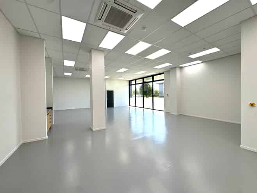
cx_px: 128
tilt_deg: +0.2
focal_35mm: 14
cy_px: 96
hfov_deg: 102.1
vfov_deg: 85.6
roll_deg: +0.1
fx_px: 104
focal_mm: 2.22
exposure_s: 1/338
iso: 40
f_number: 2.2
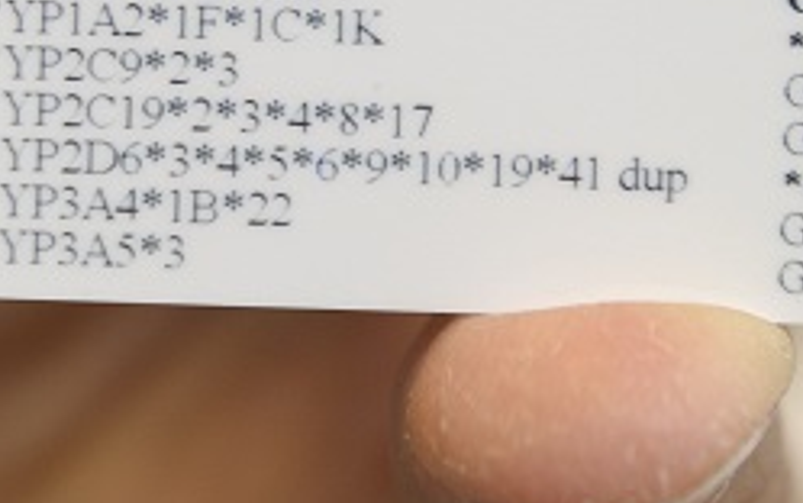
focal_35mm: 229
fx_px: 5015
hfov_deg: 9.1
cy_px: -147
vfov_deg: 5.7
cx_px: 532
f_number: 6.3
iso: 500
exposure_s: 1/125
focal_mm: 70
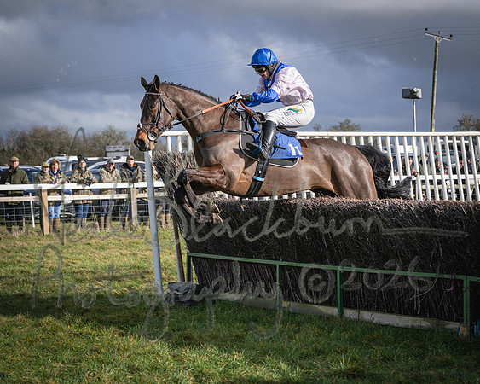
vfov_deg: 15.1
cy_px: 193
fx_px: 1447
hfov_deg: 18.8
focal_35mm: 102
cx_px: 261
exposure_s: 1/1600
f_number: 4
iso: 200
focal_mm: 76
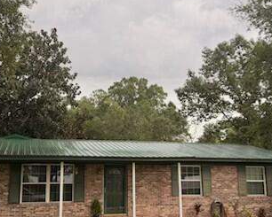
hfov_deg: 38.0
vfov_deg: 30.8
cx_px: 129
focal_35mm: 49
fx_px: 395
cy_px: 118
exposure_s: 1/372
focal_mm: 6.76
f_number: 1.78
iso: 80
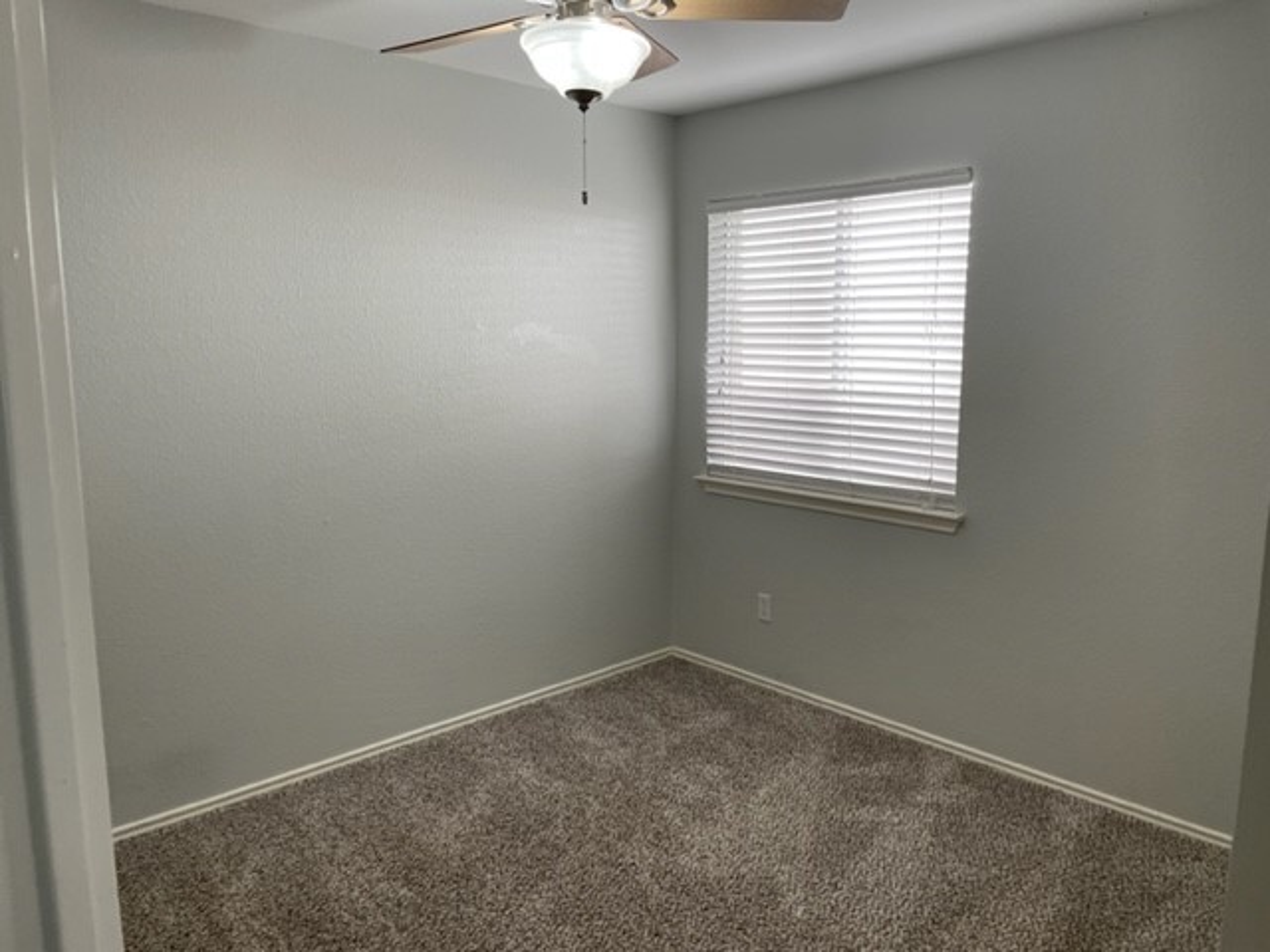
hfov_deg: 67.3
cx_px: 635
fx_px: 954
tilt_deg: -9.1
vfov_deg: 53.1
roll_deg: +0.0
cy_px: 476
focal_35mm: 26
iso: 80
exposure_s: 1/121
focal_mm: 4.2
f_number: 1.6
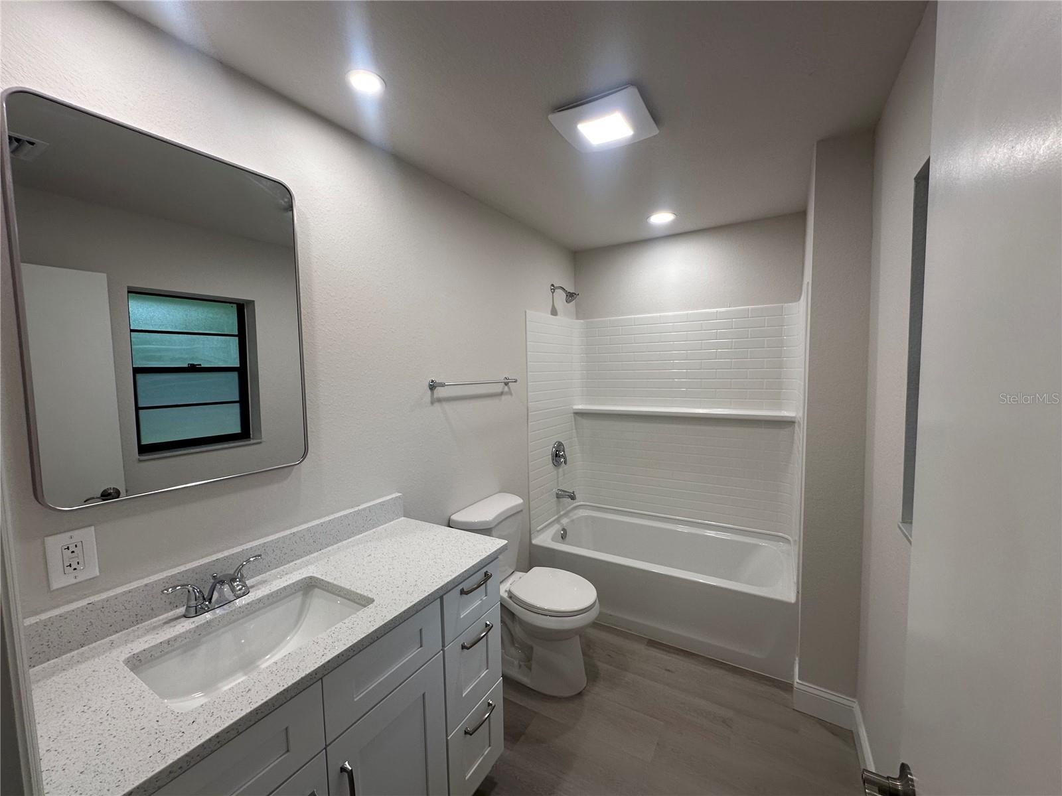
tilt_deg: -4.3
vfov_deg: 85.7
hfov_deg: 102.1
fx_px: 430
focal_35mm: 14
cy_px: 398
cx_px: 531
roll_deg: +0.8
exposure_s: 1/120
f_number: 2.2
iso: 100
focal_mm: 2.22
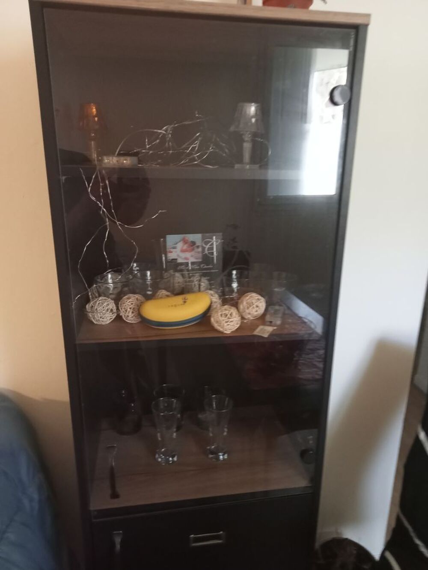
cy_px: 285
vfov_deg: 63.4
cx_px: 214
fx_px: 462
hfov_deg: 49.8
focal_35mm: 28
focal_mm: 3.46
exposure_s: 1/25
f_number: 2.2
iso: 1112
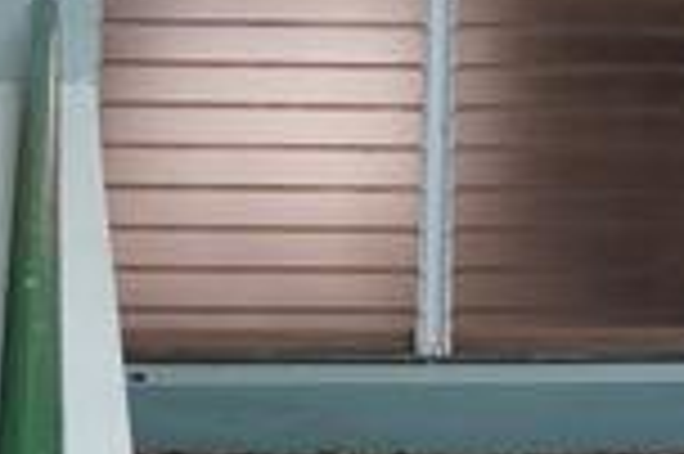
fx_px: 1746
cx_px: 148
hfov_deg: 21.9
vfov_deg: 13.9
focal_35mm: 92
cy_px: -218
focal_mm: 28
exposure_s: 1/160
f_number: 4
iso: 320
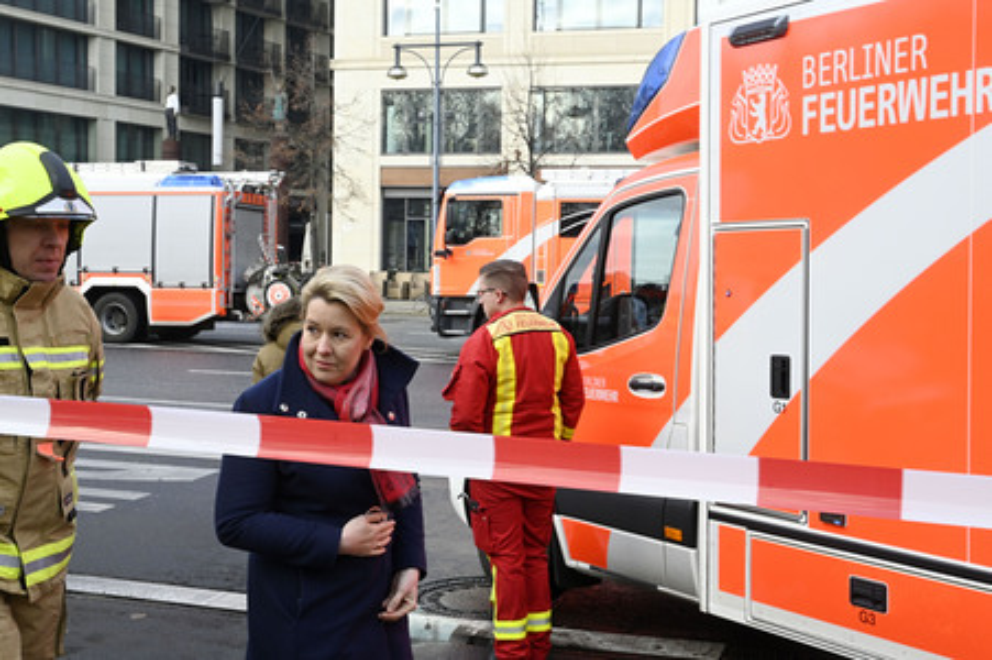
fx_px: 1212
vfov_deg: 30.5
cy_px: 330
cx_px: 496
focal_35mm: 44
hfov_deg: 44.5
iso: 2000
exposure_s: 1/320
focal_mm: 44
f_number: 13
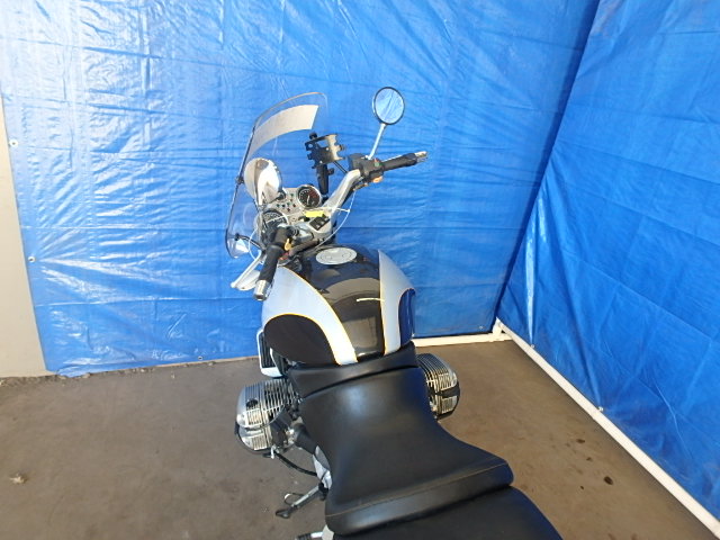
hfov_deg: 79.0
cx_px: 360
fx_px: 437
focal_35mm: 21
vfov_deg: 63.4
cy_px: 270
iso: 200
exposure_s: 1/30
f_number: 3.5
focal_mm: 3.7
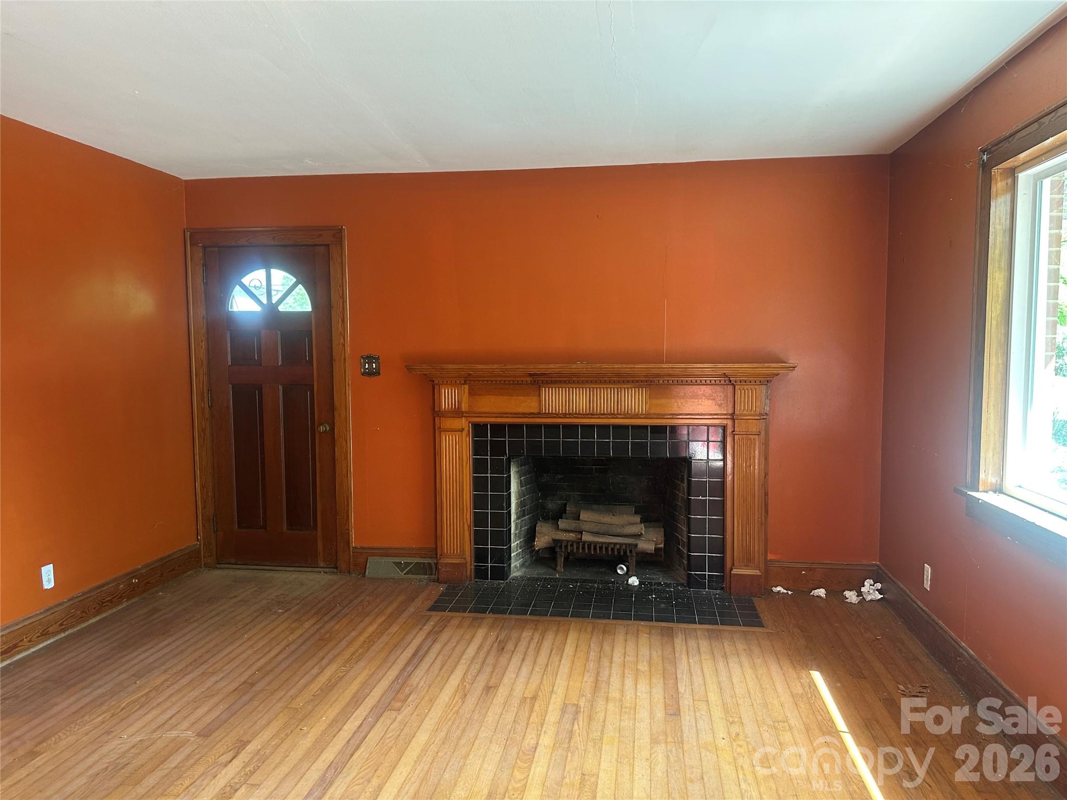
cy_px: 400
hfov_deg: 71.6
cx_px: 534
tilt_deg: -4.8
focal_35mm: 24
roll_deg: -0.4
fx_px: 740
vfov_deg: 56.8
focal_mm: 6.86
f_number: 1.78
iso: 250
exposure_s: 1/61
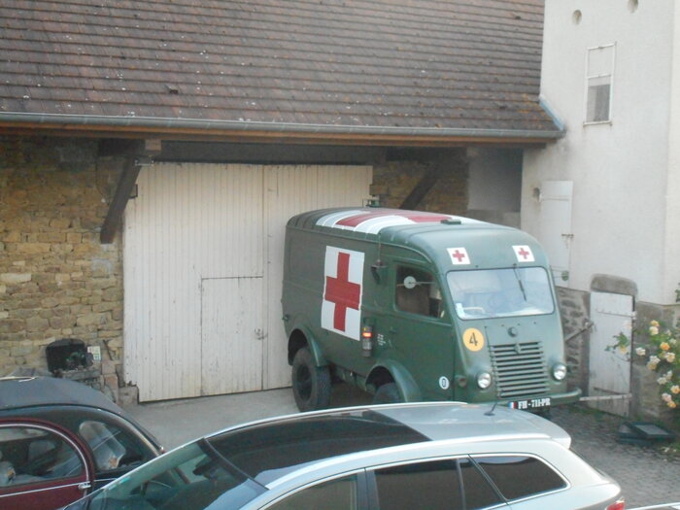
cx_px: 340
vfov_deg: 28.6
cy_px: 255
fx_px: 1002
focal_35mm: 51
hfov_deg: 37.5
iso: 1000
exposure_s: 1/60
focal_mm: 9.1
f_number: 4.9
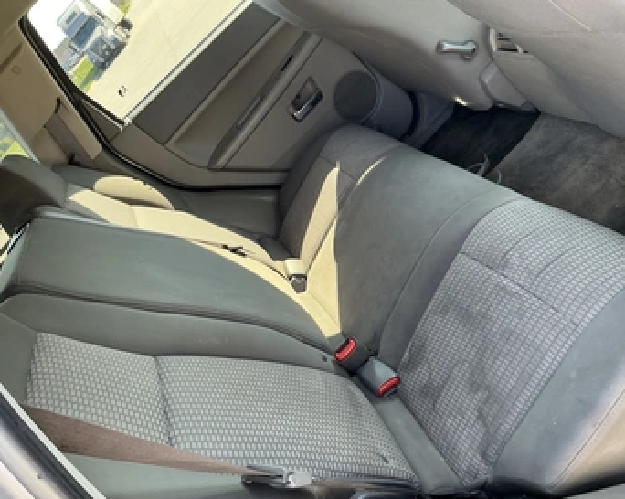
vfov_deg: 45.7
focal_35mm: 32
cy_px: 238
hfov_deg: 55.6
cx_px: 340
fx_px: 591
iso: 64
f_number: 1.8
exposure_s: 1/65
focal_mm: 3
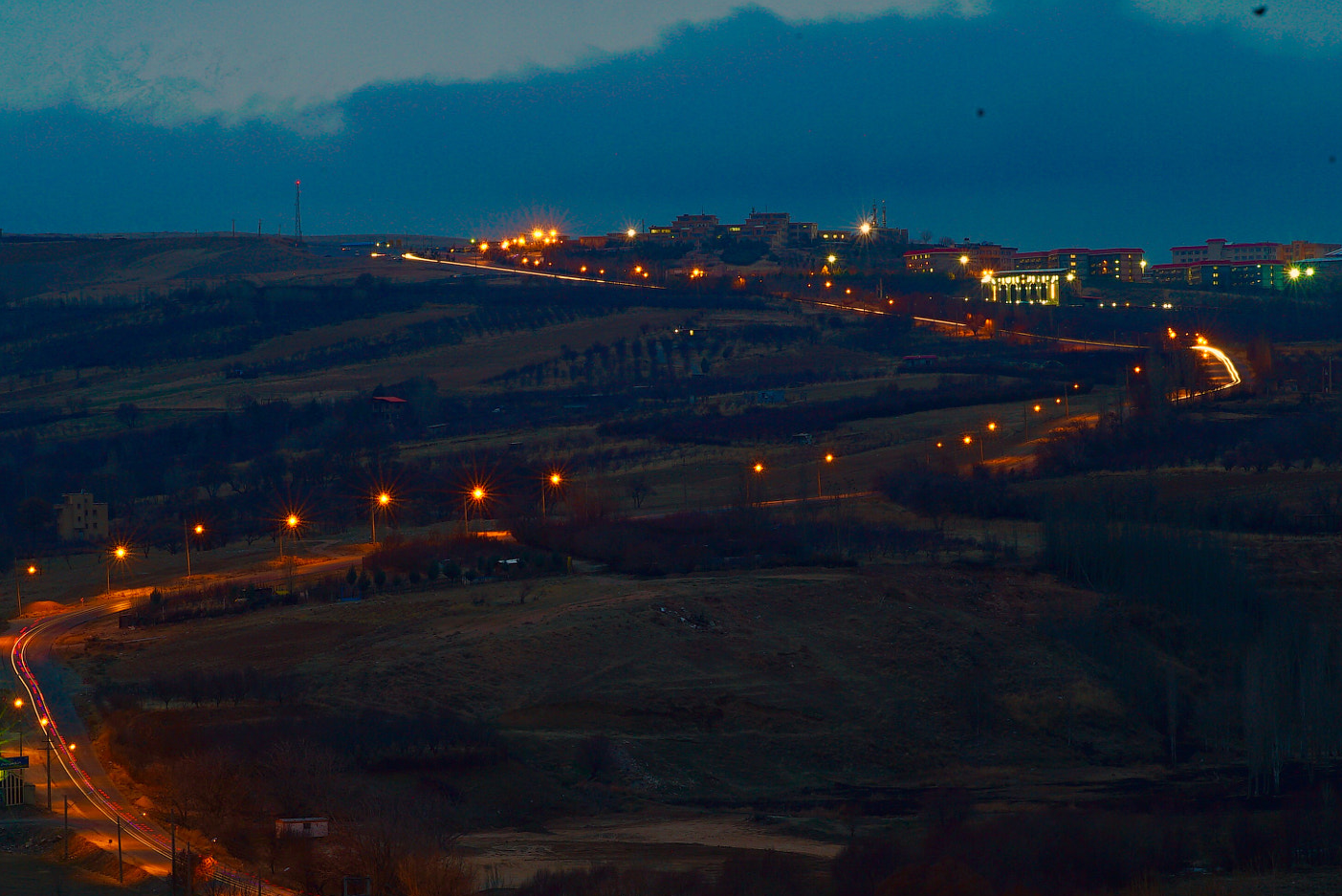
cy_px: 607
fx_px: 5445
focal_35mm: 146
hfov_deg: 14.0
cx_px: 702
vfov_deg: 9.4
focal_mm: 100
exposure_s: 30
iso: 100
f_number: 25
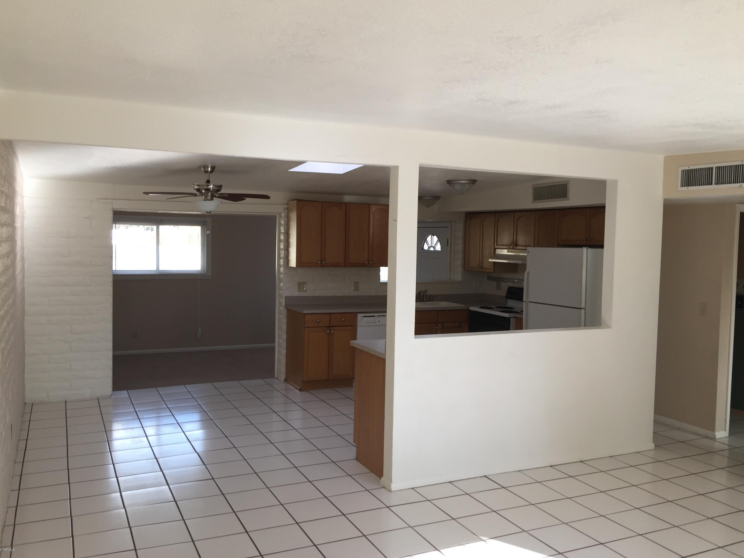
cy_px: 279
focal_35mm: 30
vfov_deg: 46.8
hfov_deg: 60.0
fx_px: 645
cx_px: 375
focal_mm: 4.15
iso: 32
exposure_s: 1/60
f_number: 2.2
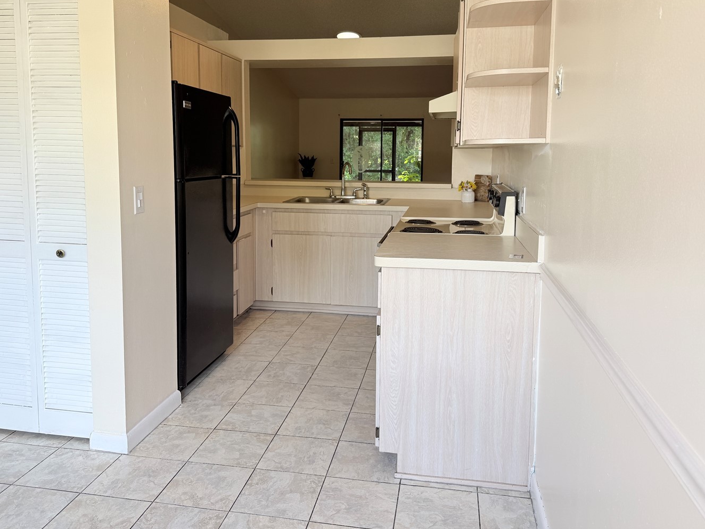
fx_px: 591
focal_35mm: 29
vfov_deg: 47.9
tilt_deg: -6.2
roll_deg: -0.3
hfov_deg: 61.6
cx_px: 340
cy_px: 211
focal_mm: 6.76
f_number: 1.78
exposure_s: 1/120
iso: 64
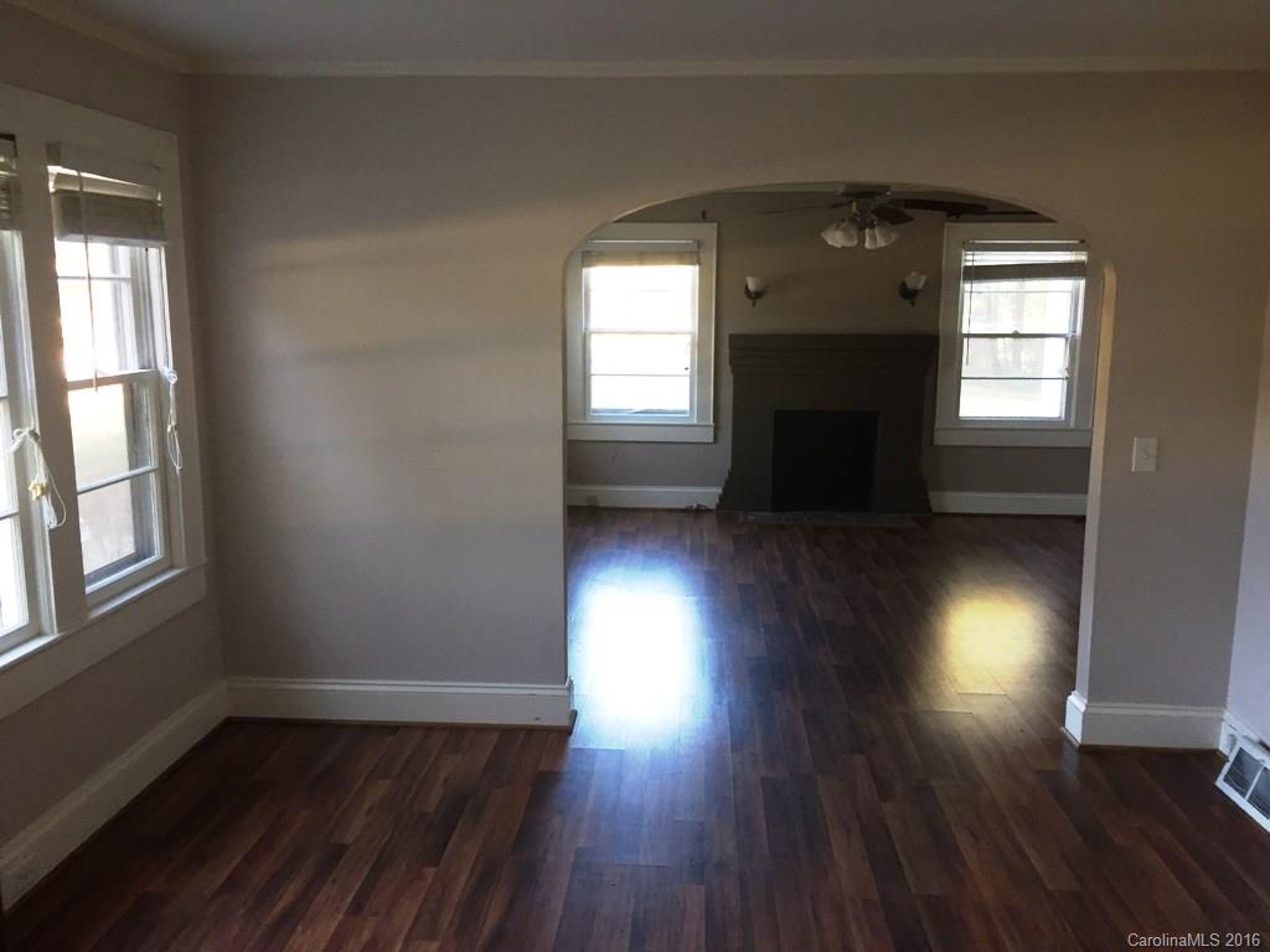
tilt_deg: -9.4
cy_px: 476
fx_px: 1064
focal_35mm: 29
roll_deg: -0.4
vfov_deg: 48.2
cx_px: 635
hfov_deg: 61.7
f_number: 2.2
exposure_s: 1/30
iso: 100
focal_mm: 4.15
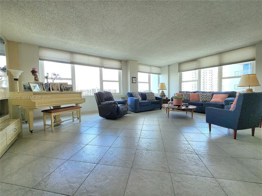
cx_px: 131
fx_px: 98
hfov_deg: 106.2
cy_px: 98
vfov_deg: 89.9
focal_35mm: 13
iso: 64
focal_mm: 2.2
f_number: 2.2
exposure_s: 1/120
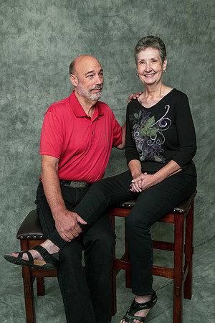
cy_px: 162
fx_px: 340
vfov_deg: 50.7
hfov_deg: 35.1
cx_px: 108
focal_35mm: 38
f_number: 10
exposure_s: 1/125
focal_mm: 38
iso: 400
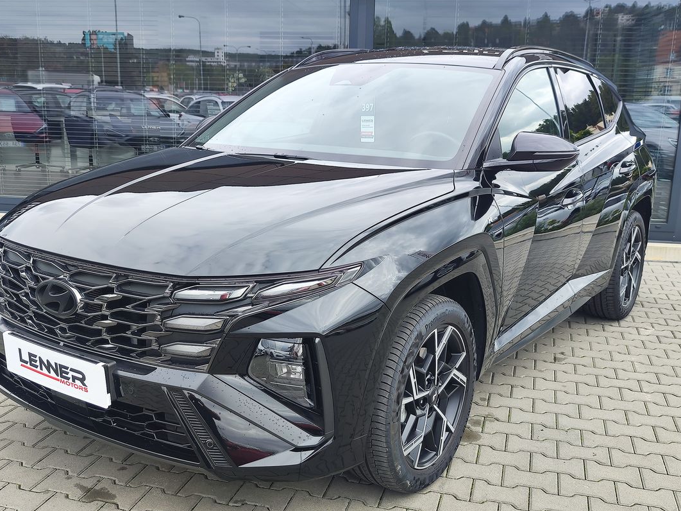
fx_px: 511
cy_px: 282
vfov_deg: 52.9
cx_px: 329
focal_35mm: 26
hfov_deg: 67.3
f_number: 1.69
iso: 50
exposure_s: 1/214
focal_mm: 7.01
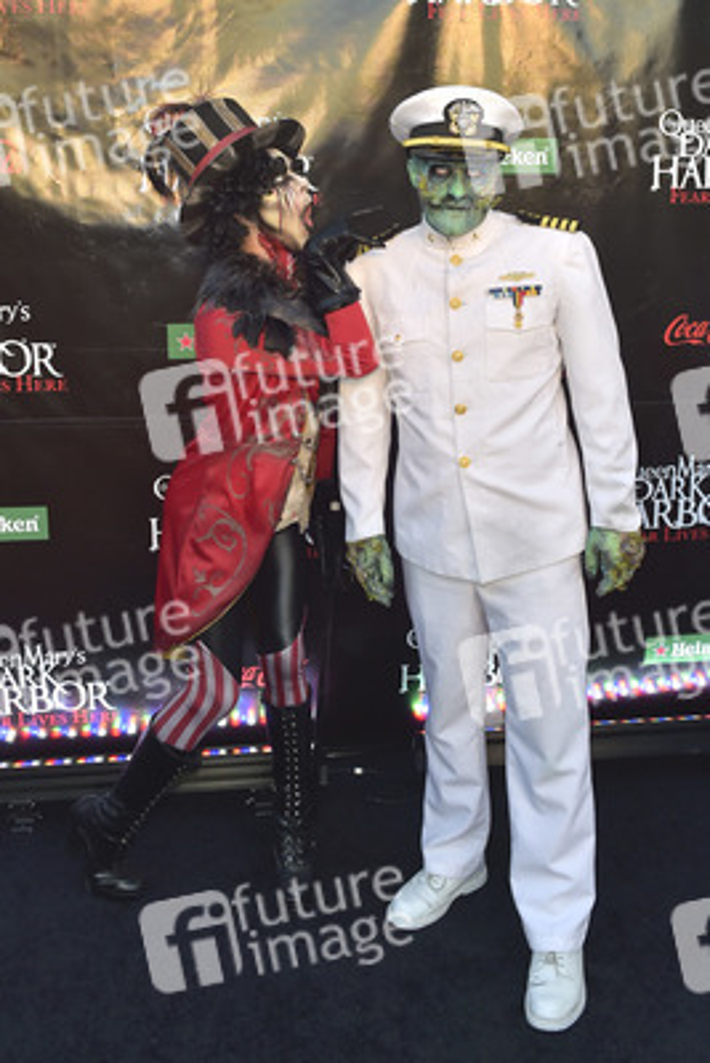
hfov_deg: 45.0
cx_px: 355
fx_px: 857
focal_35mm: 29
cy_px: 532
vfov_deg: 63.6
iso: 250
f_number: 4.5
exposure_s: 1/320
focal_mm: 29
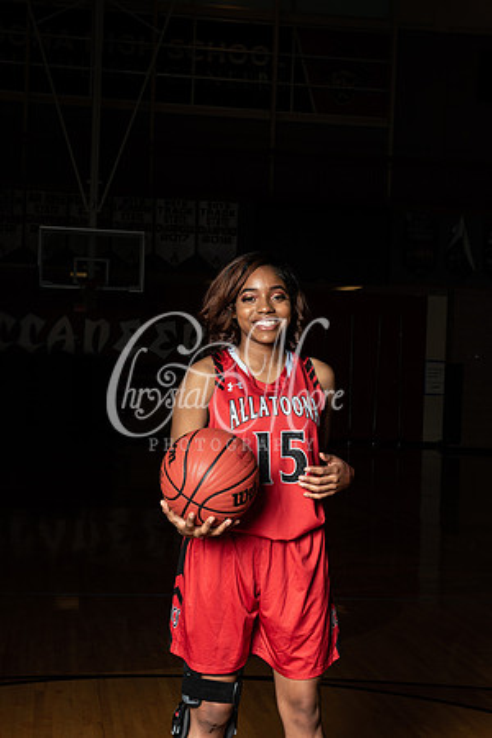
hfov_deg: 21.9
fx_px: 1271
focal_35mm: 62
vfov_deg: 32.4
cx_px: 246
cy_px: 369
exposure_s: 1/200
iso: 320
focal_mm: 62
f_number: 14
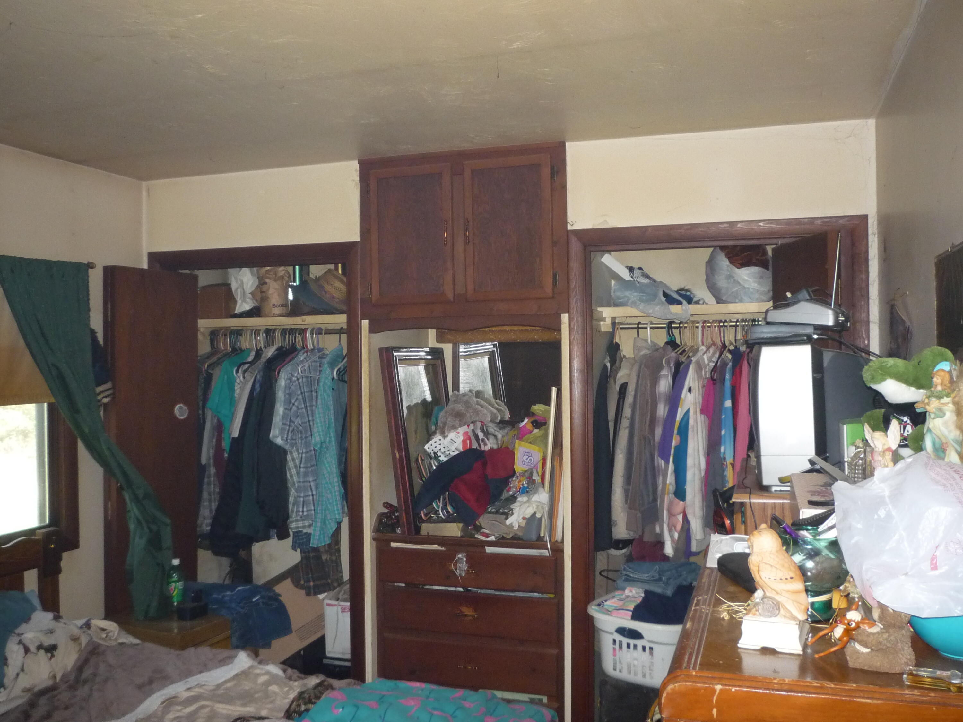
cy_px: 361
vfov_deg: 44.2
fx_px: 890
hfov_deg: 56.8
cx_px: 482
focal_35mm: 32
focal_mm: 5.2
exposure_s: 1/30
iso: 320
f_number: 3.3
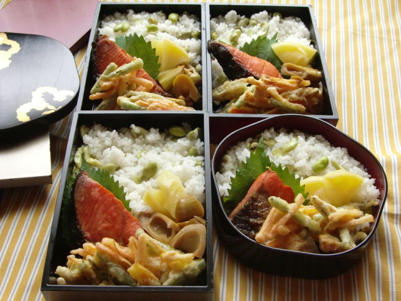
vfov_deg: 31.5
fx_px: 533
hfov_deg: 41.2
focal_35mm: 46
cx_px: 200
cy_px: 150
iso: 400
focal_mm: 8.2
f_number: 3.3
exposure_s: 1/80
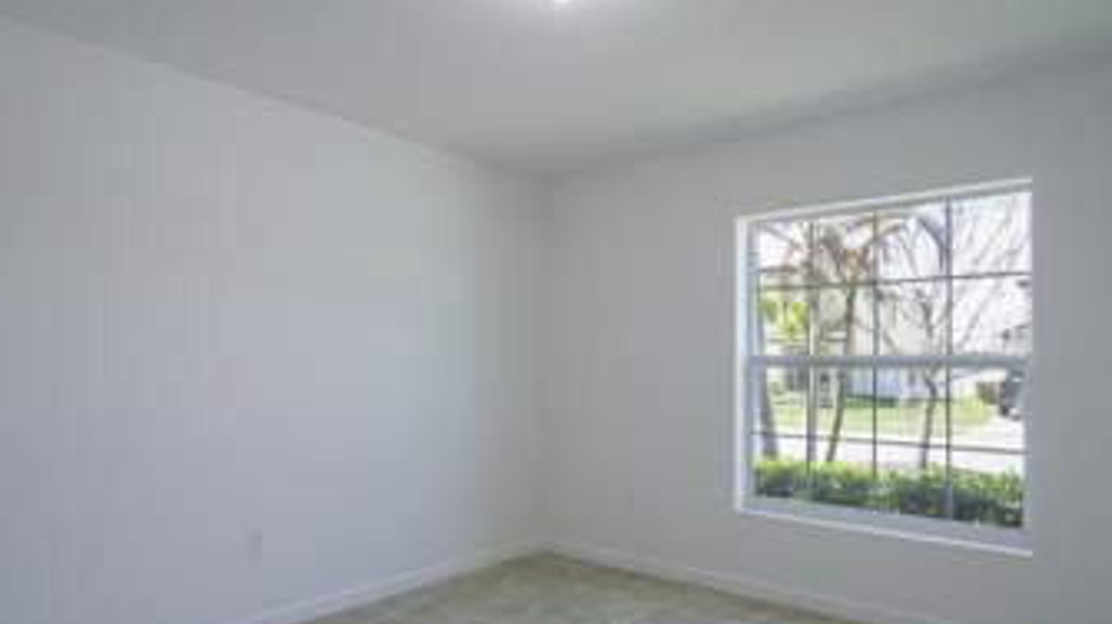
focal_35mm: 21
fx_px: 619
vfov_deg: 52.7
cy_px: 407
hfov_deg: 83.8
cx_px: 528
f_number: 22
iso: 400
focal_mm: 14
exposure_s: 1/13
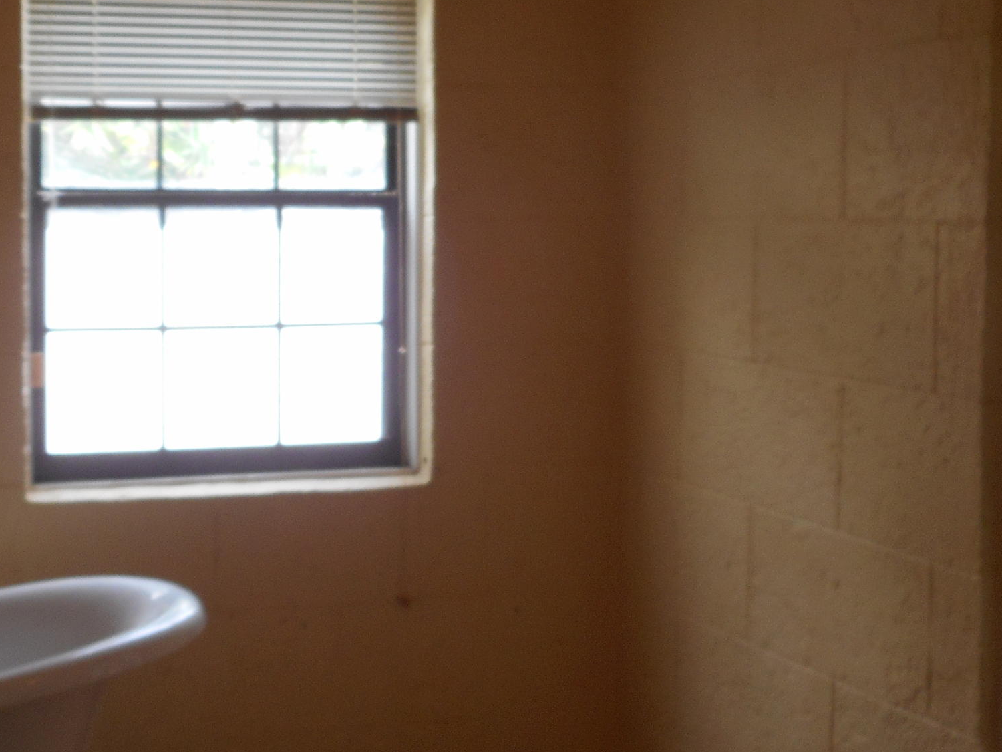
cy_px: 326
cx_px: 277
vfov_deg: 25.2
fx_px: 1679
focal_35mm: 58
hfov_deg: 32.7
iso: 100
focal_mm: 5.2
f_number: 4
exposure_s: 1/30
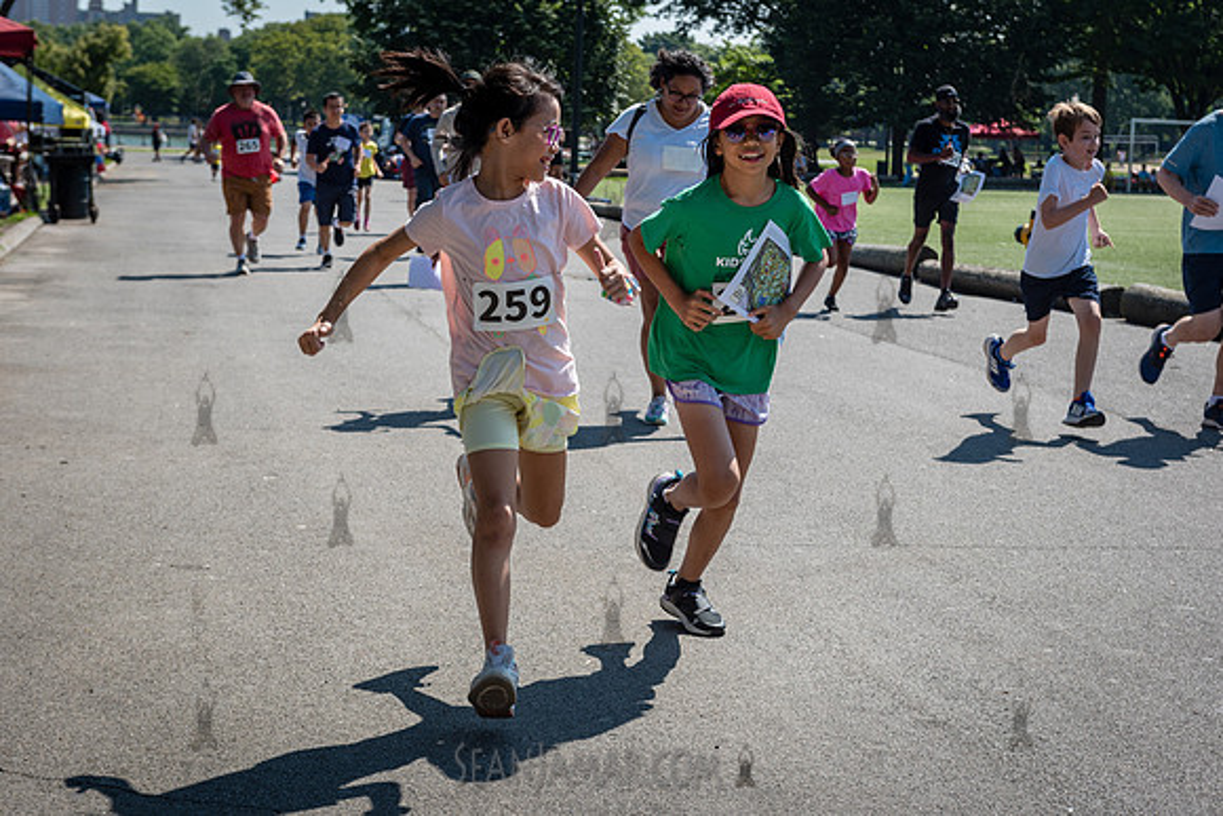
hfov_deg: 32.4
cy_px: 408
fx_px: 2107
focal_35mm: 62
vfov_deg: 21.9
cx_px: 612
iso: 200
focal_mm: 62
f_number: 6.3
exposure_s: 1/640
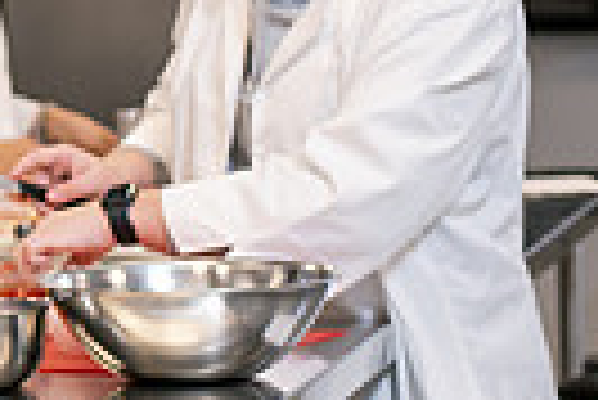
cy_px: -29
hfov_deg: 8.8
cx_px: -656
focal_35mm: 218
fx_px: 3625
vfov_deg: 6.3
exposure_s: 1/200
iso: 800
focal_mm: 50
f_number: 3.5
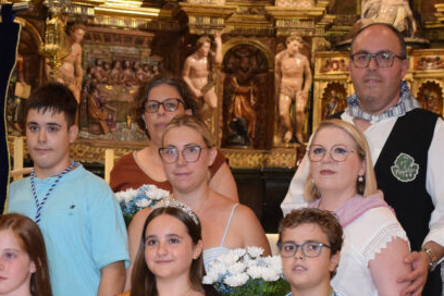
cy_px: 285
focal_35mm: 98
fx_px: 1209
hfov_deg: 20.8
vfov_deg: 13.8
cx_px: 170
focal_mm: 26
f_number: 4
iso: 2200
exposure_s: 1/60
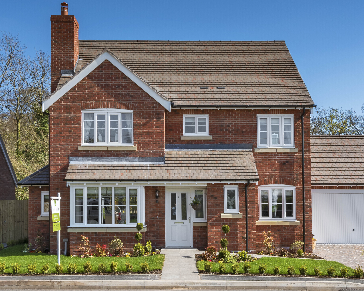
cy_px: 152
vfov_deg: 58.7
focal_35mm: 24
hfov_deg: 70.0
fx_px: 259
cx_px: 206
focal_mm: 20
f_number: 10
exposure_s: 1/200
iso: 100
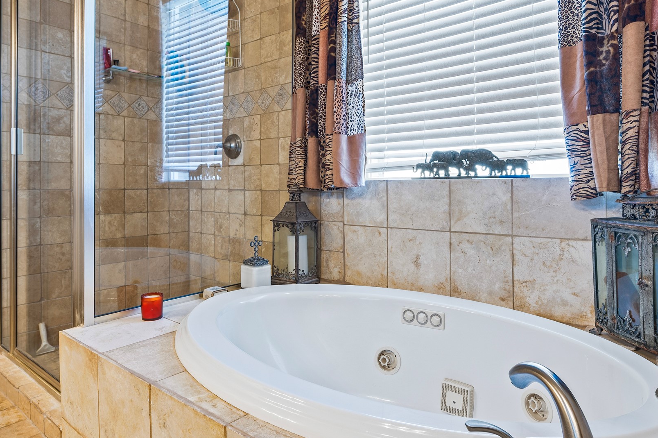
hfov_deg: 76.1
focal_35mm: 23
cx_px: 319
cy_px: 188
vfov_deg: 54.8
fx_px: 420
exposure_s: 1.3
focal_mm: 17
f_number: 4.5
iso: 100
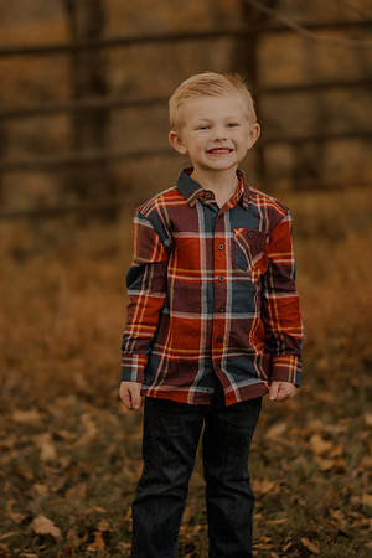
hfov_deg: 10.8
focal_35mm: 127
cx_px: 186
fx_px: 1968
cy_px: 279
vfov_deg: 16.1
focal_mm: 85
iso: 200
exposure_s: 1/400
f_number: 1.4
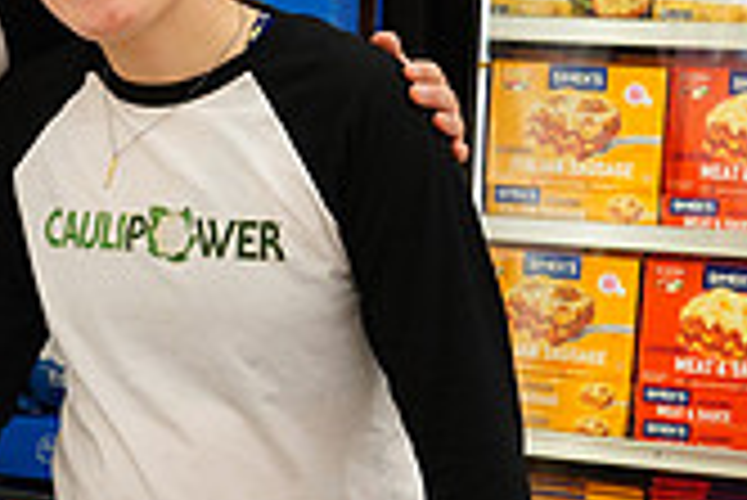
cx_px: 0
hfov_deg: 18.9
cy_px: 218
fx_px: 2181
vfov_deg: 13.1
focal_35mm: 105
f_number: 4
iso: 1250
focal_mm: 30
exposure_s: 1/100
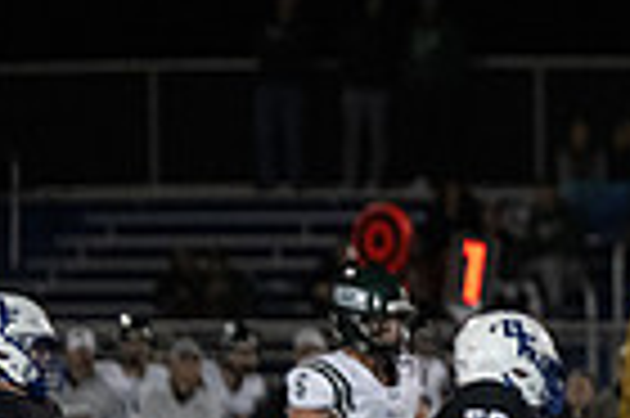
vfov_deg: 2.5
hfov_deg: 3.8
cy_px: 672
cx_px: 994
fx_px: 9421
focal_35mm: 539
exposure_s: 1/1600
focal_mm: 130
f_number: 2.8
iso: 5000
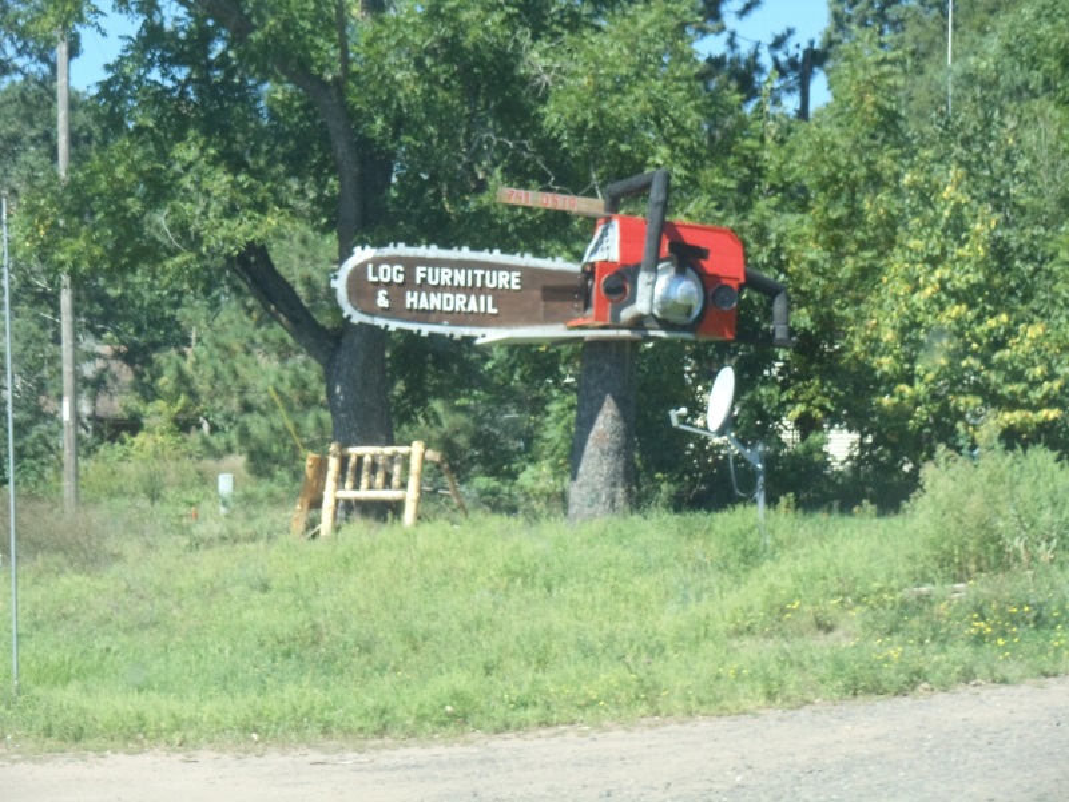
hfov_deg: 17.4
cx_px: 534
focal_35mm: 113
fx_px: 3490
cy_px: 401
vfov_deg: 13.1
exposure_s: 1/500
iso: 400
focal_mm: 15.35
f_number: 4.8
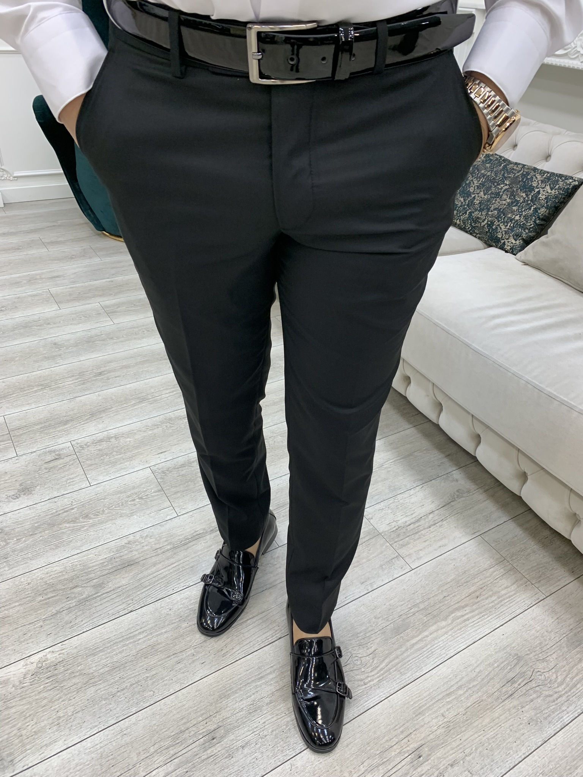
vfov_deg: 67.3
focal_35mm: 26
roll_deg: -5.3
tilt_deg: -34.1
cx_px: 292
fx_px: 584
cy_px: 388
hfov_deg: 53.1
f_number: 1.8
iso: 100
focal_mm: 4.25
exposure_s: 1/105
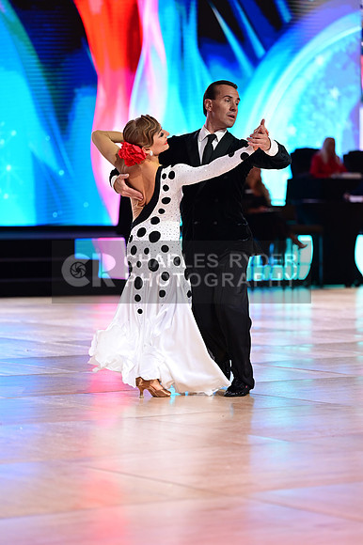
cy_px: 272
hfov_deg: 10.5
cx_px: 182
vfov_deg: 15.8
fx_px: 1968
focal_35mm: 130
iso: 1600
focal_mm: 130
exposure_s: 1/500
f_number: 2.8
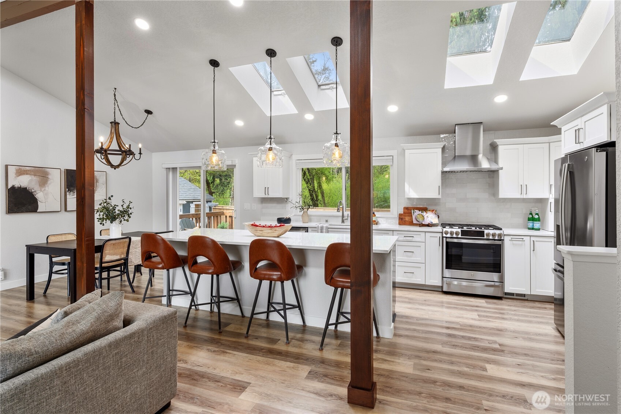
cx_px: 310
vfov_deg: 67.4
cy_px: 207
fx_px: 310
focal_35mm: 18
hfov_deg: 90.0
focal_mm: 18
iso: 320
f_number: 9
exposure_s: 1/6
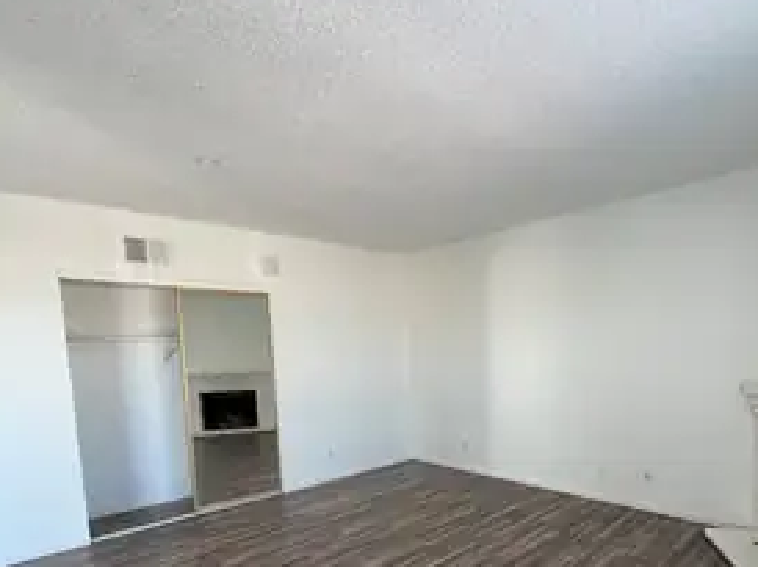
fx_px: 416
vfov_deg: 66.0
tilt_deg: -5.6
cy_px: 396
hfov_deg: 82.8
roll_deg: +1.2
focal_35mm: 19
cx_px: 481
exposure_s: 1/99
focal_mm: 1.57
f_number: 1.8
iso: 100
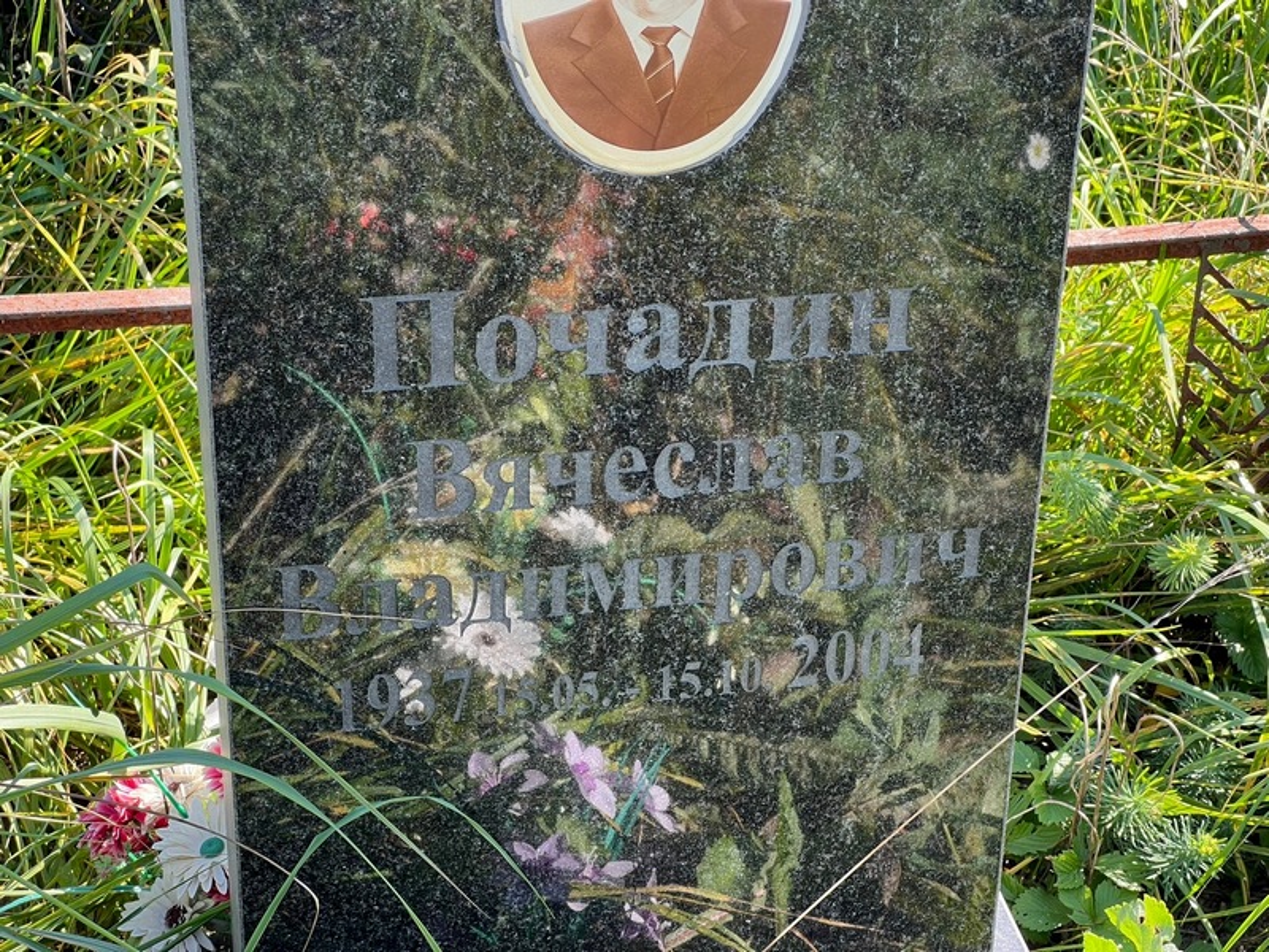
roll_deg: -0.4
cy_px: 476
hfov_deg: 25.3
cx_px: 634
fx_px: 2823
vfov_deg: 19.1
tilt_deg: -32.2
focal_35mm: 77
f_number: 2.8
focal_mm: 9
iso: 40
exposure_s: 1/99
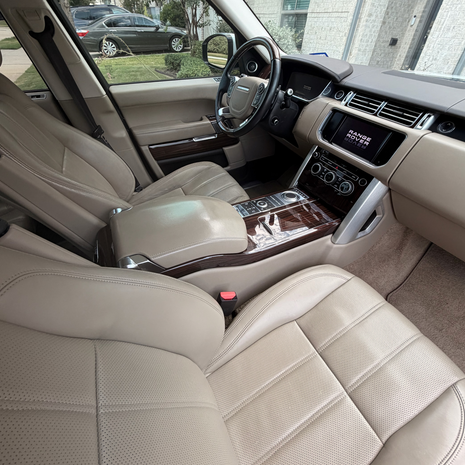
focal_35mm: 17
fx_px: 258
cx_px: 232
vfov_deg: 83.5
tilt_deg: -35.4
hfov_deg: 84.0
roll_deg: -2.8
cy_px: 200
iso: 125
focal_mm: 2.22
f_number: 2.2
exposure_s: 1/121
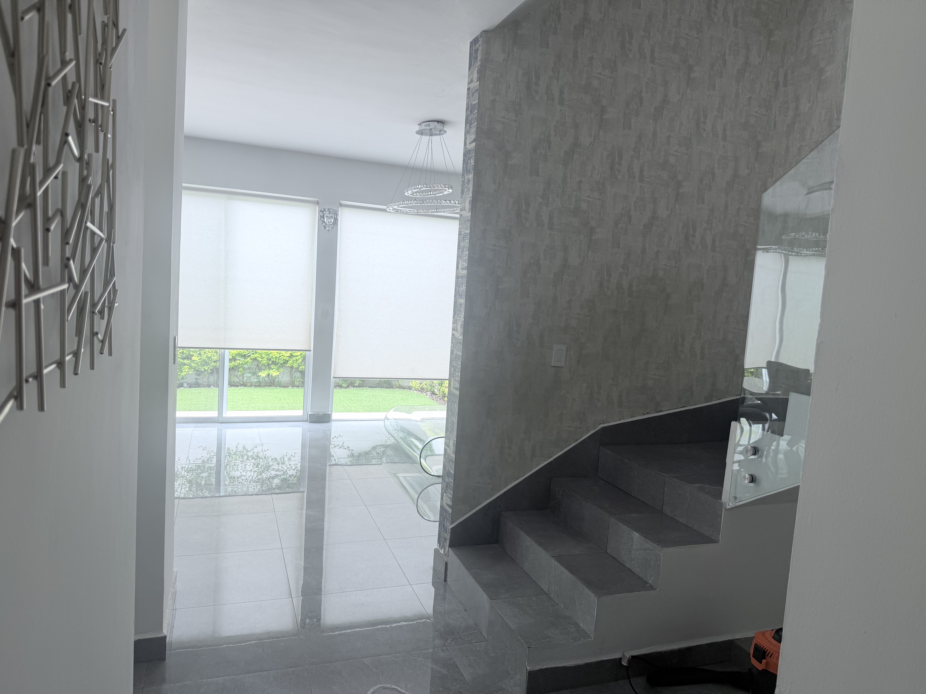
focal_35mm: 24
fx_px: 642
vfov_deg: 56.8
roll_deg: -3.4
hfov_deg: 71.6
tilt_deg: -5.4
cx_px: 463
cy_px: 347
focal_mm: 6.76
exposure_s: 1/148
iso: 50
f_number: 1.78
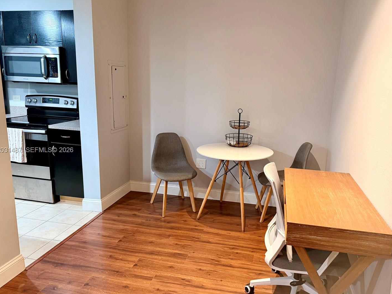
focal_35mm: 27
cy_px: 150
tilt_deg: -12.8
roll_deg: -1.8
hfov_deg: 65.3
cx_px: 208
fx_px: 306
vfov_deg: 51.4
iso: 400
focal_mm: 6.76
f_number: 1.78
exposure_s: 1/60
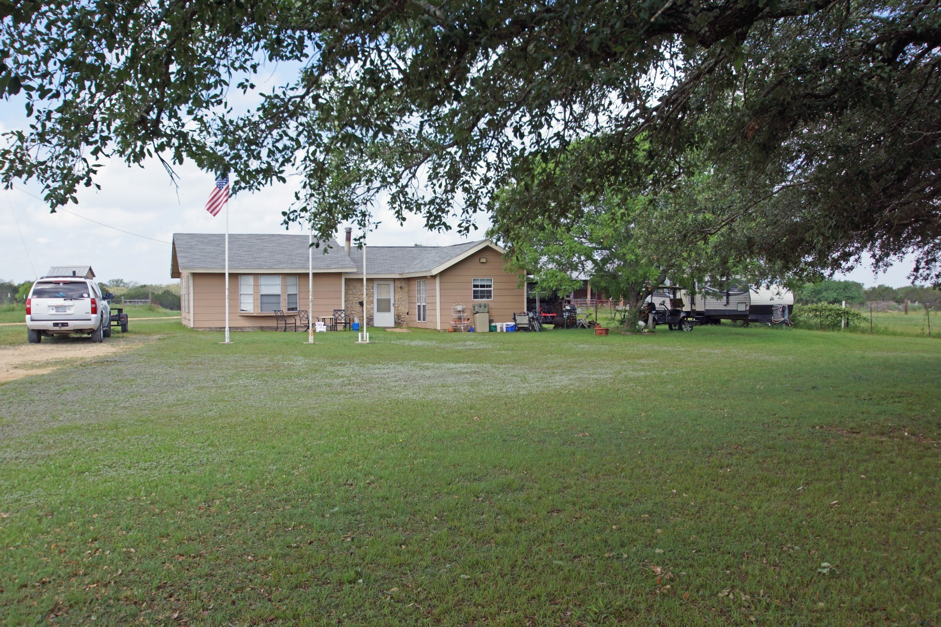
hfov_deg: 53.1
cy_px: 314
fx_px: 941
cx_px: 470
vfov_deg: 36.9
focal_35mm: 36
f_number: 5.6
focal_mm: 24
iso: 100
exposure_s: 1/250
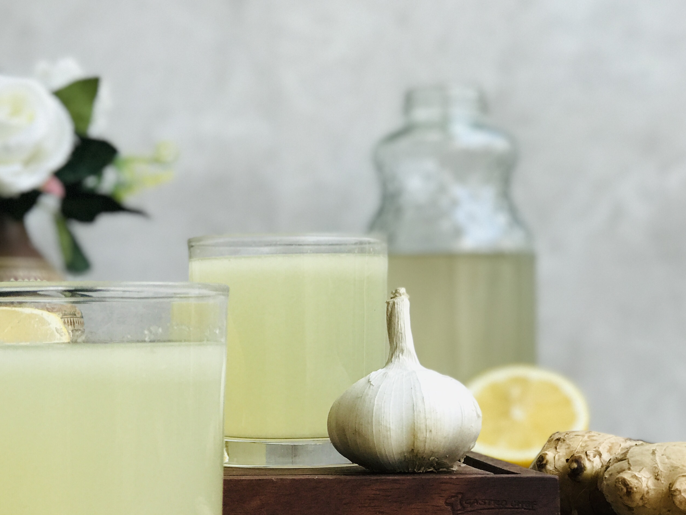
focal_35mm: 91
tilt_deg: +2.9
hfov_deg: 21.3
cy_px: 284
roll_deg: +1.0
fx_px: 1803
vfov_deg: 16.2
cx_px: 168
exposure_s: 1/60
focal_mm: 6.6
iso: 40
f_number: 2.8
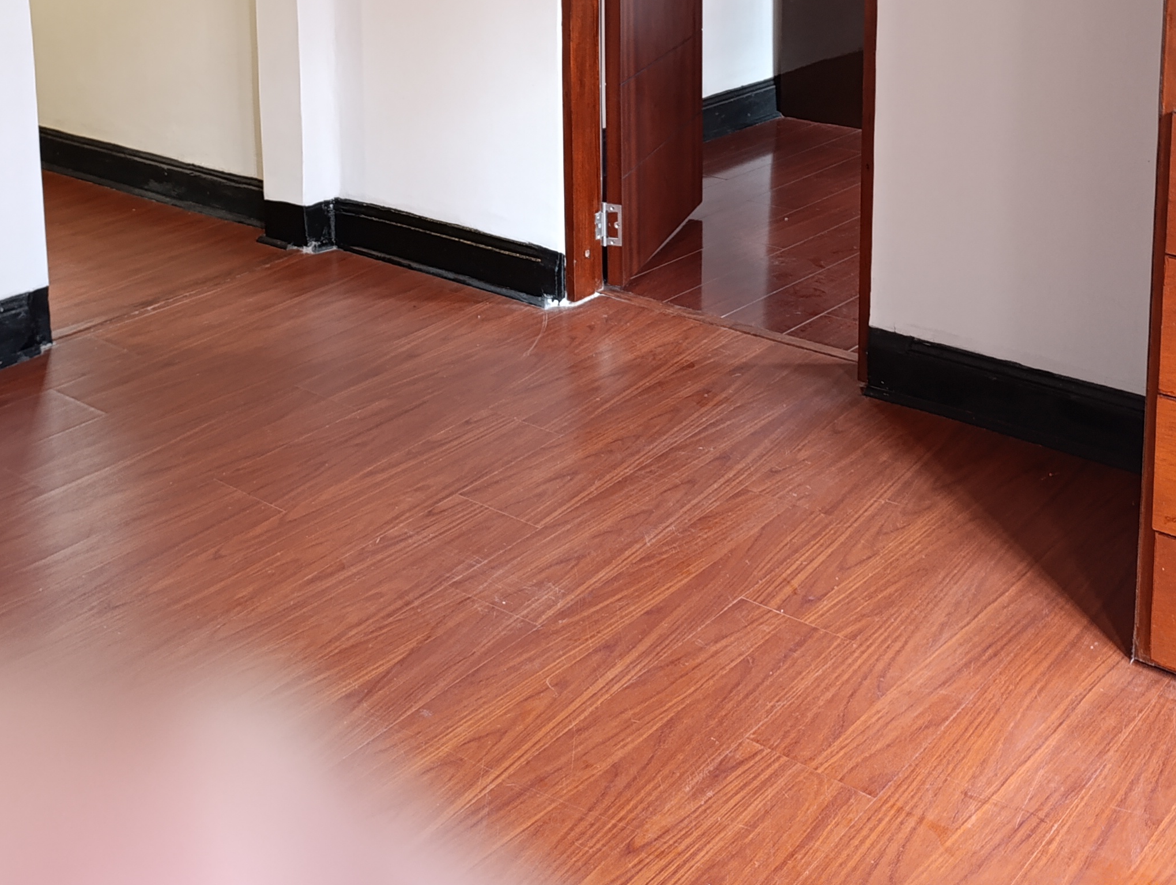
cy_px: 10
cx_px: 500
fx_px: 1565
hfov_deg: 41.1
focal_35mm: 46
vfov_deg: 29.6
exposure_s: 1/40
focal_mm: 6.14
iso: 1250
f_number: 1.6
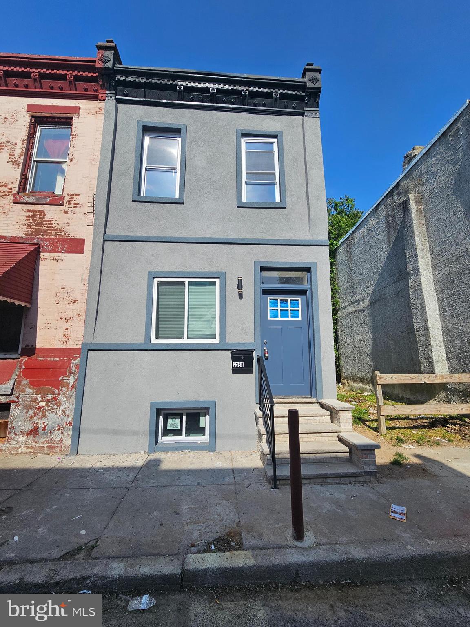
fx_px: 235
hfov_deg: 89.9
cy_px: 314
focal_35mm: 13
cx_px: 235
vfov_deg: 106.2
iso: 50
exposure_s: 1/2805
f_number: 2.2
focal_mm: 2.2
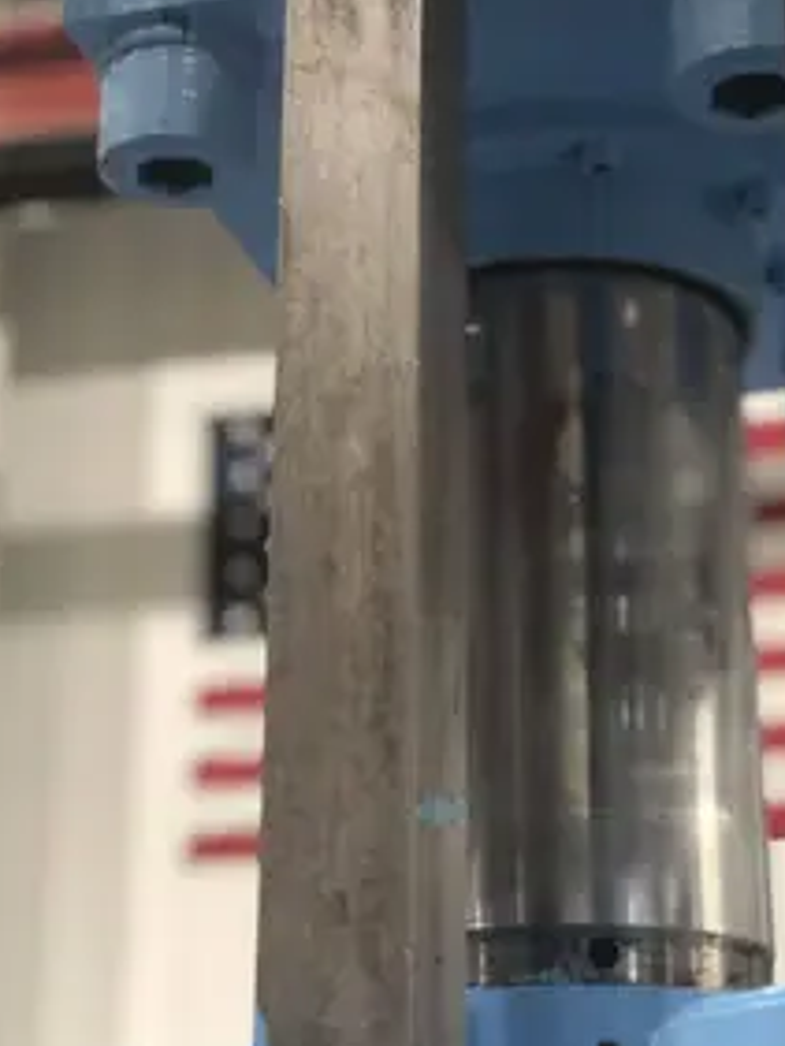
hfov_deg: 19.9
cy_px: 506
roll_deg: -0.1
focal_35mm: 74
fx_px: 2236
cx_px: 413
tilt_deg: +20.4
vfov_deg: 26.3
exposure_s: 1/40
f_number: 2.4
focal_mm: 6
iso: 80
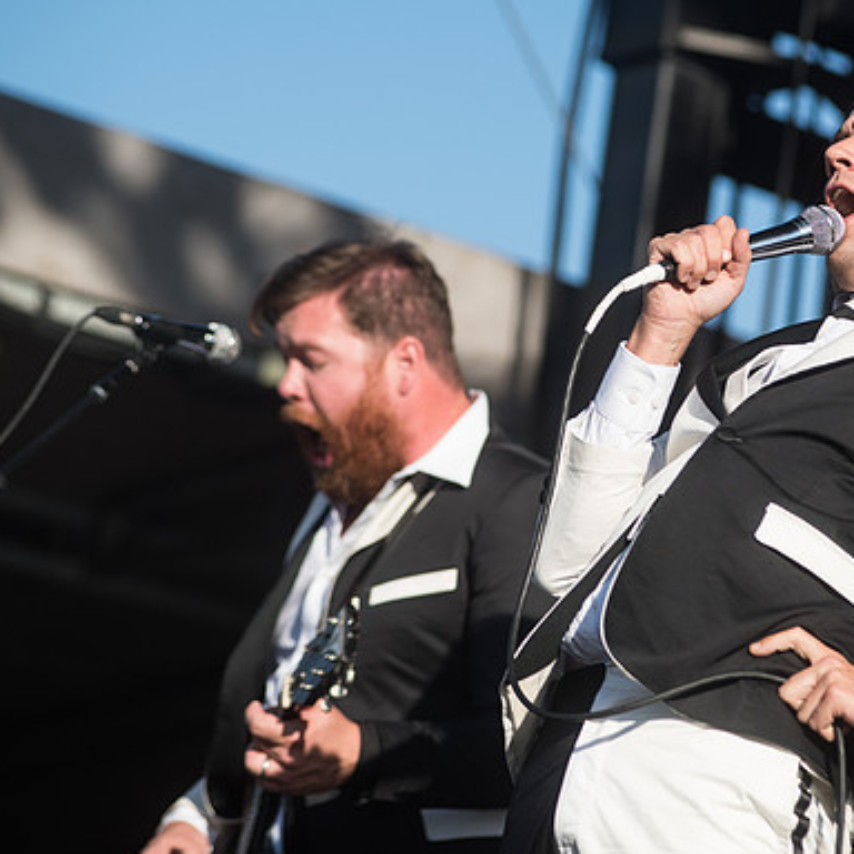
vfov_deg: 9.3
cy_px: 351
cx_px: 623
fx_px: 5275
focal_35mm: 189
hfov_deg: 9.2
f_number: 4
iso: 250
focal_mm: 125
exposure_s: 1/2500
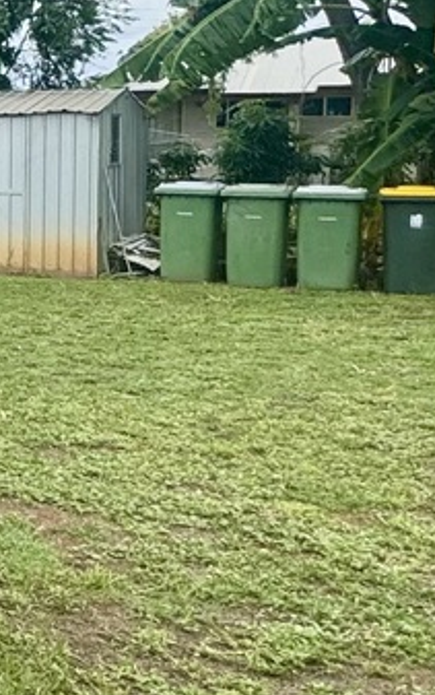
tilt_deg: -3.8
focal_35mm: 66
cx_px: -672
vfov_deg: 30.7
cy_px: 199
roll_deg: +1.3
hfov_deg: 13.3
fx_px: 1250
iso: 50
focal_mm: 2.22
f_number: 2.2
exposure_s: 1/669
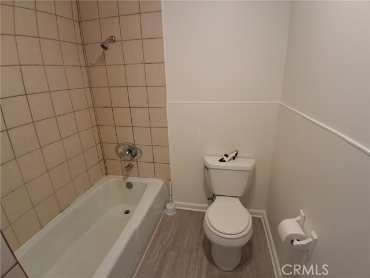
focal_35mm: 17
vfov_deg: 74.7
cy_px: 139
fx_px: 182
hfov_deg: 91.0
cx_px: 185
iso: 100
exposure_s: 1/40
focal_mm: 1.4
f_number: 2.2
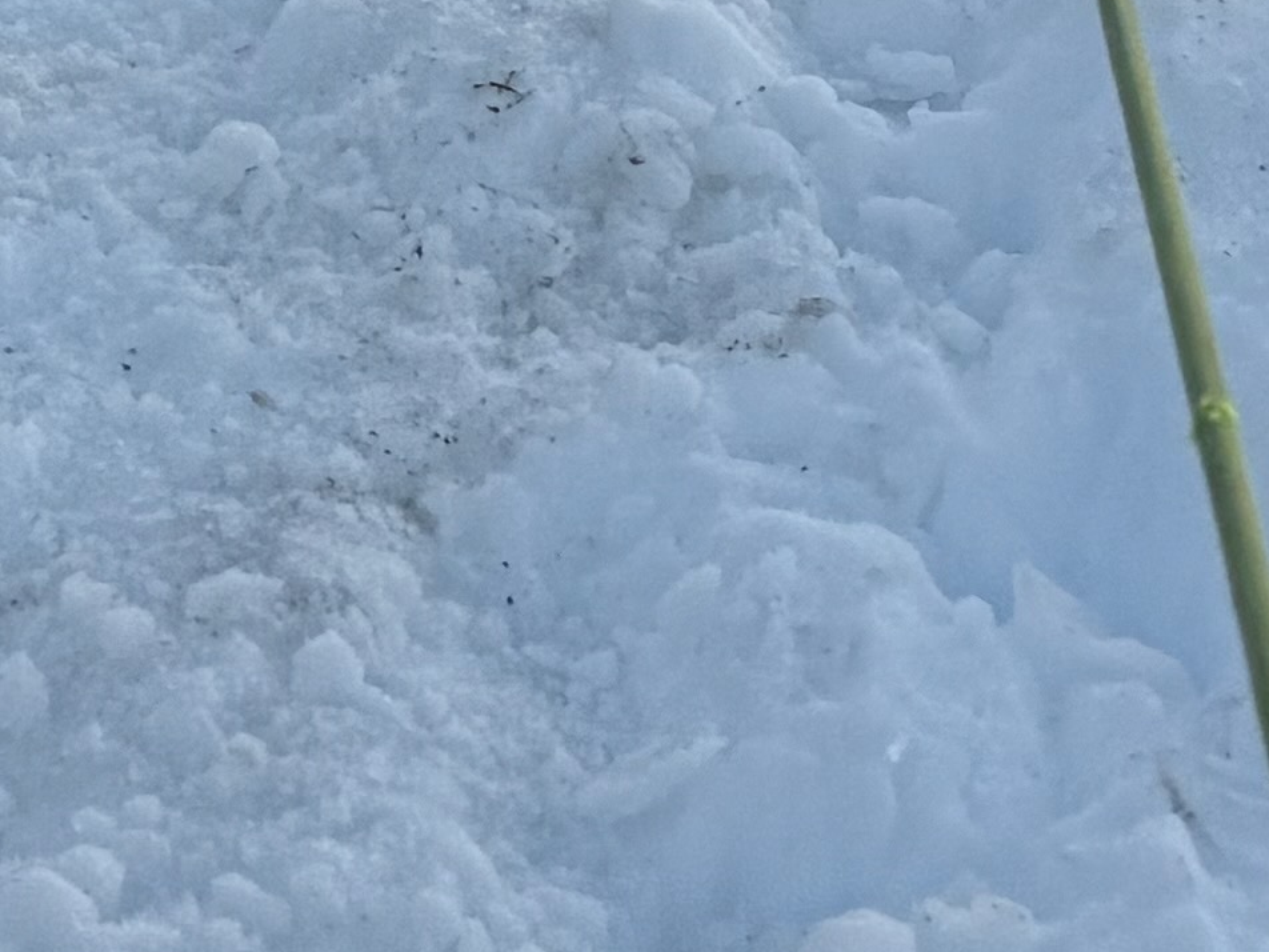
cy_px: -1468
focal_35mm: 144
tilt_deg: +6.5
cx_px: -1130
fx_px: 5279
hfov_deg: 12.4
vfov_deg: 9.1
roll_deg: -0.8
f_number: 1.78
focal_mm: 6.76
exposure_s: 1/395
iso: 80
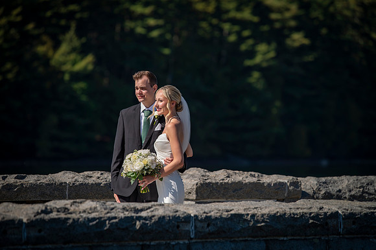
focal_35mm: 211
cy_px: 125
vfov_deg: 6.5
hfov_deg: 9.8
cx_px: 188
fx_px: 2202
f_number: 4
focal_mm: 200
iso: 50
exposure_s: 1/1000
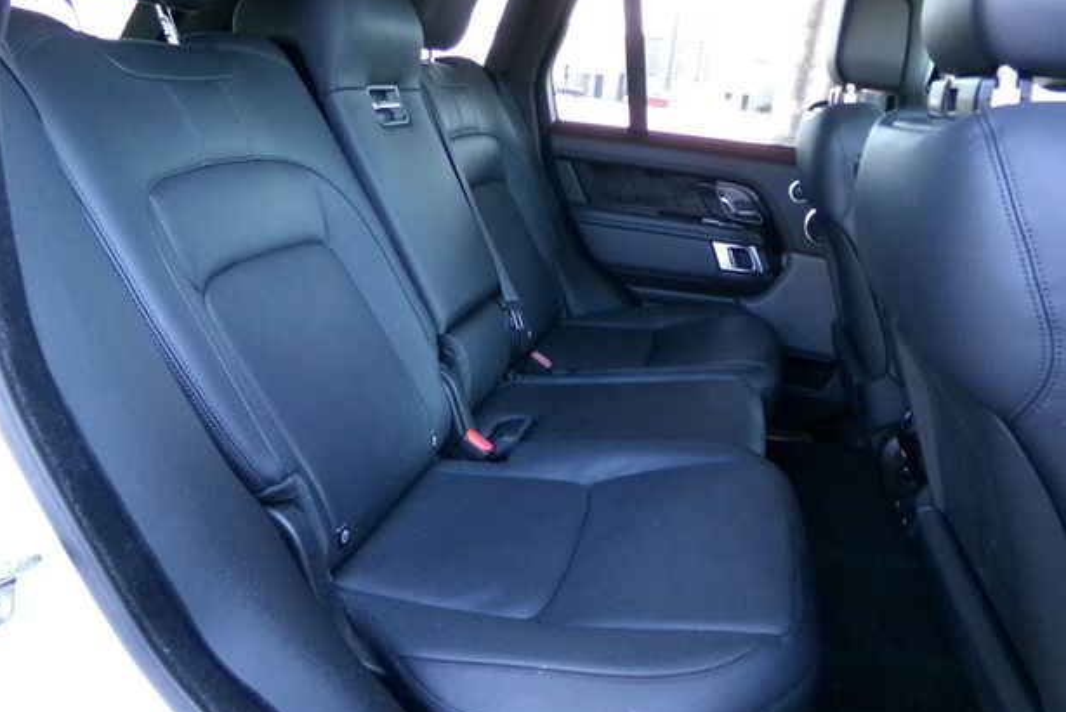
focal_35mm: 26
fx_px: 770
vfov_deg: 49.6
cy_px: 346
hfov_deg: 69.4
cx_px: 538
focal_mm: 4.3
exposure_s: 1/60
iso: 800
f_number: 3.7
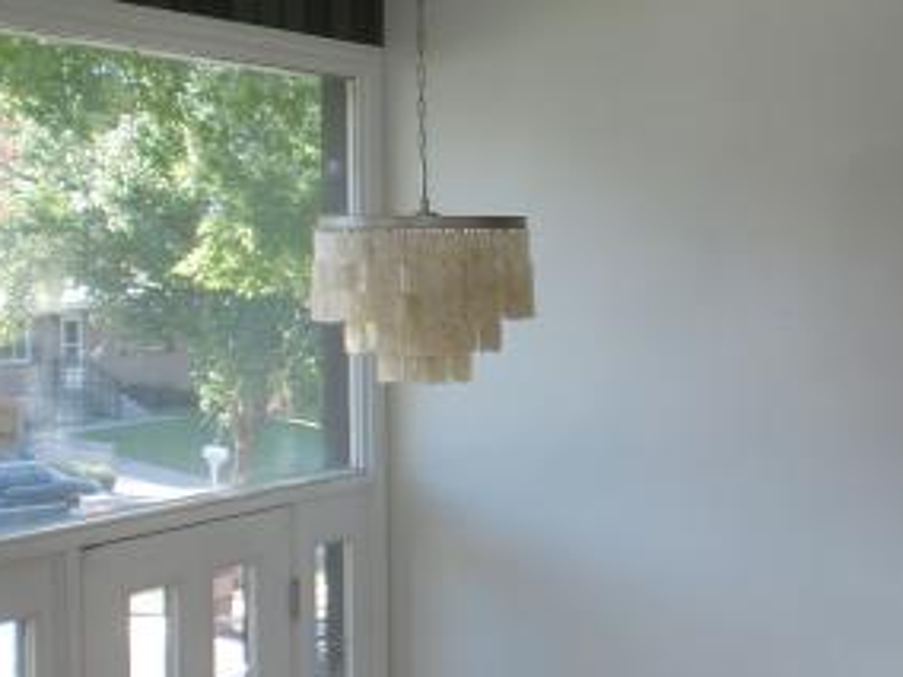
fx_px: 2061
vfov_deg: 18.7
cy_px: 331
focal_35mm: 79
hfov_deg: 24.1
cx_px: 798
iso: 64
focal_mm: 6.3
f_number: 3.1
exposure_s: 1/60
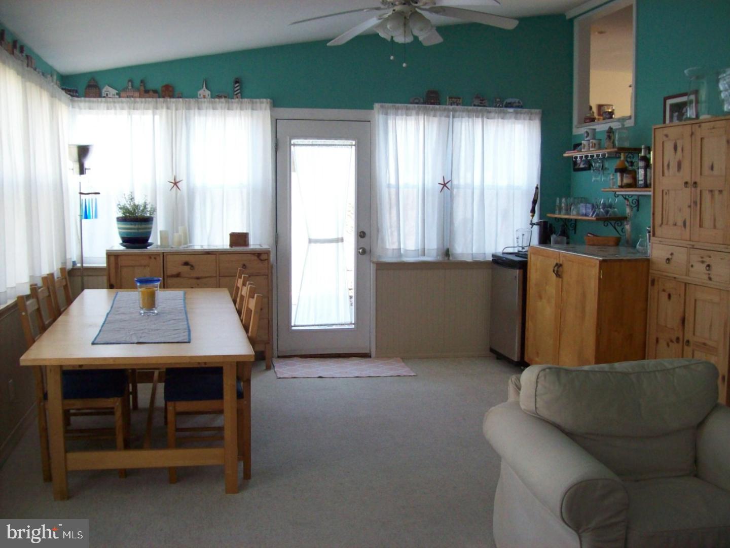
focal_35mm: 36
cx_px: 365
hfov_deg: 51.4
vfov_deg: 39.7
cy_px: 274
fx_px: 759
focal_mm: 6
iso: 200
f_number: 2.7
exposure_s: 1/98.6
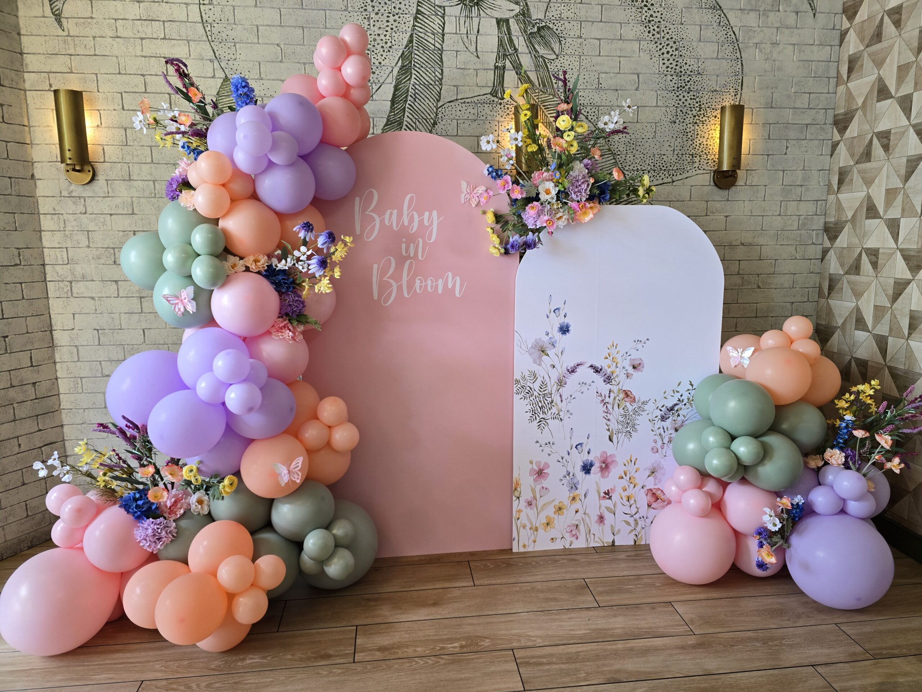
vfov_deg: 58.9
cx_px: 461
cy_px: 346
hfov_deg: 73.9
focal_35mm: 23
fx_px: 613
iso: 64
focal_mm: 6.3
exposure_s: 1/54.3
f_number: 1.7
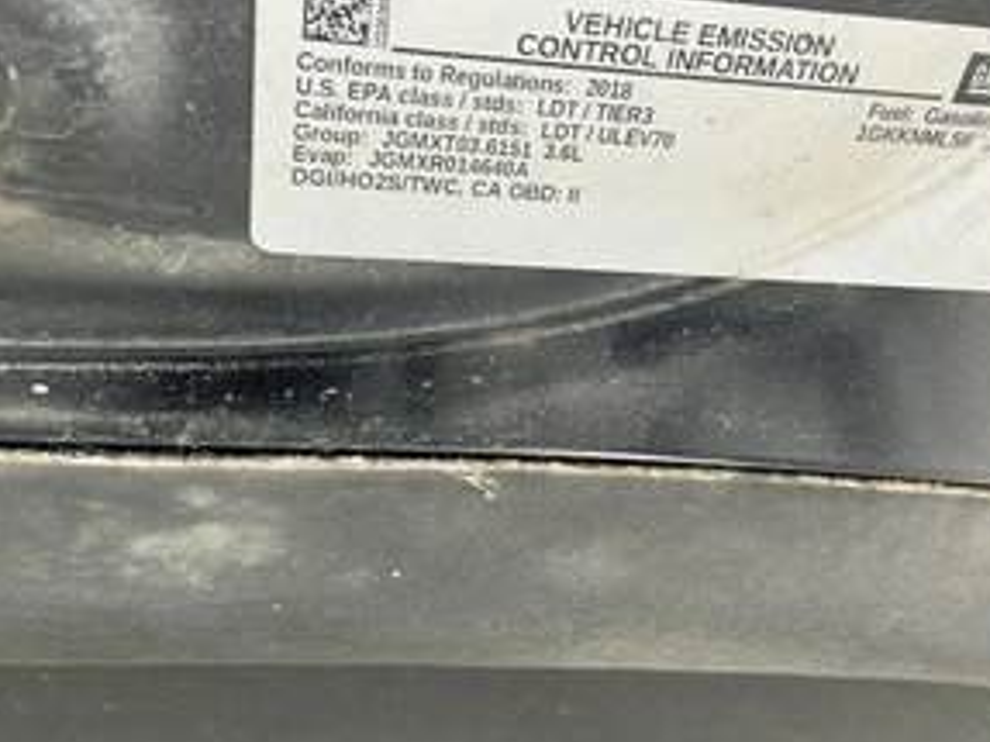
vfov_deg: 36.4
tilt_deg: +21.3
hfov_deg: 47.7
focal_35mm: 39
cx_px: 573
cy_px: 238
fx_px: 1115
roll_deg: +0.8
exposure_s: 1/122
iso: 32
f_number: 1.8
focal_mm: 3
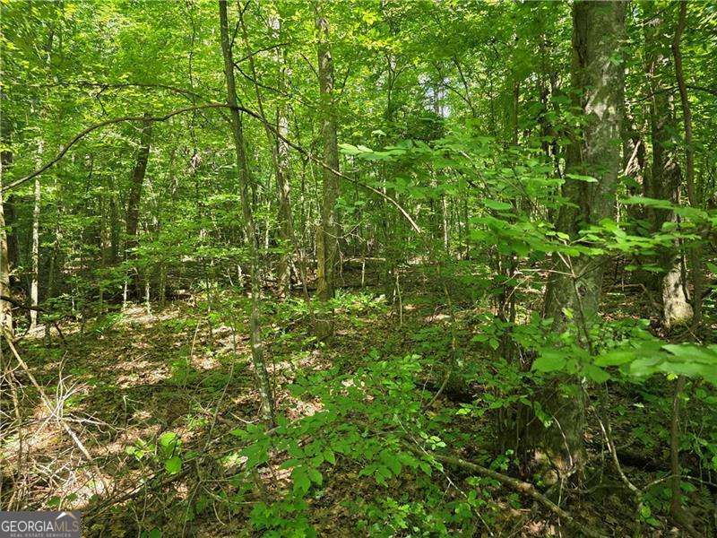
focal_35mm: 23
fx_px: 476
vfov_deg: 58.9
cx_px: 358
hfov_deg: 73.9
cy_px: 269
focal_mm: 6.3
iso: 200
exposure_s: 1/180
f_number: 1.7
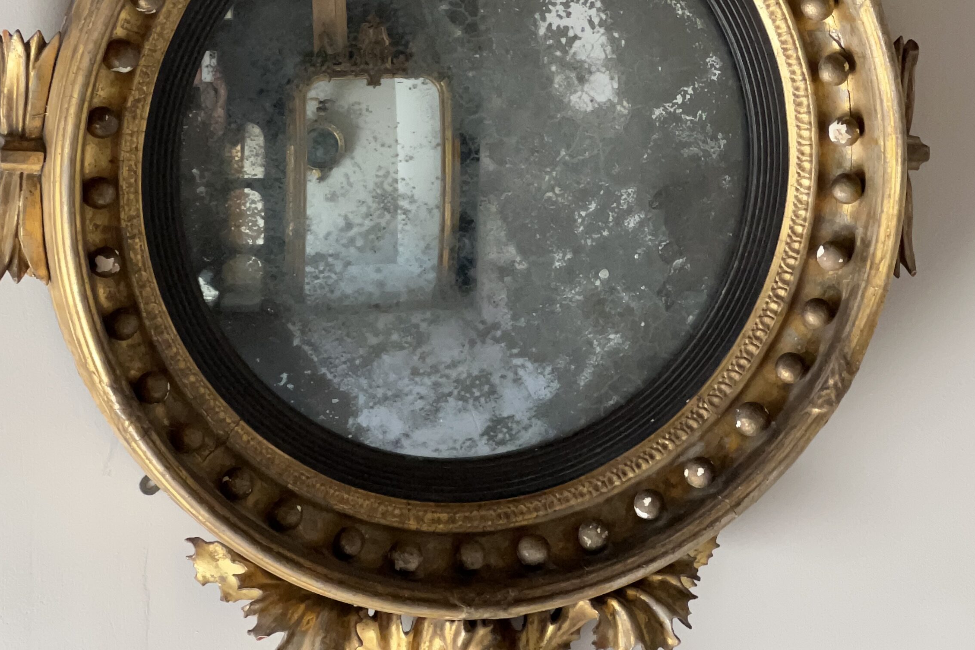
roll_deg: +0.4
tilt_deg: -3.1
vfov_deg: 9.5
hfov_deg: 14.4
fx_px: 3872
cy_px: 35
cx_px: 479
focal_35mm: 143
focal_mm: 9
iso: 200
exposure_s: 1/99
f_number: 2.8
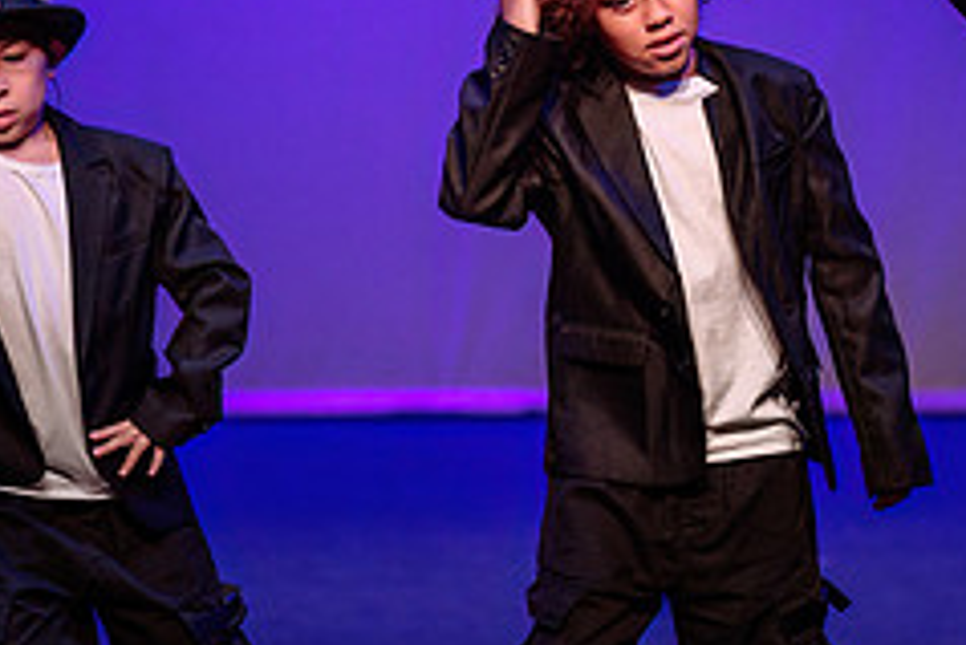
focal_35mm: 484
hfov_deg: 4.3
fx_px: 12995
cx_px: 511
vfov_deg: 2.8
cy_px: 340
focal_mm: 185
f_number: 2.8
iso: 1250
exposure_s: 1/400
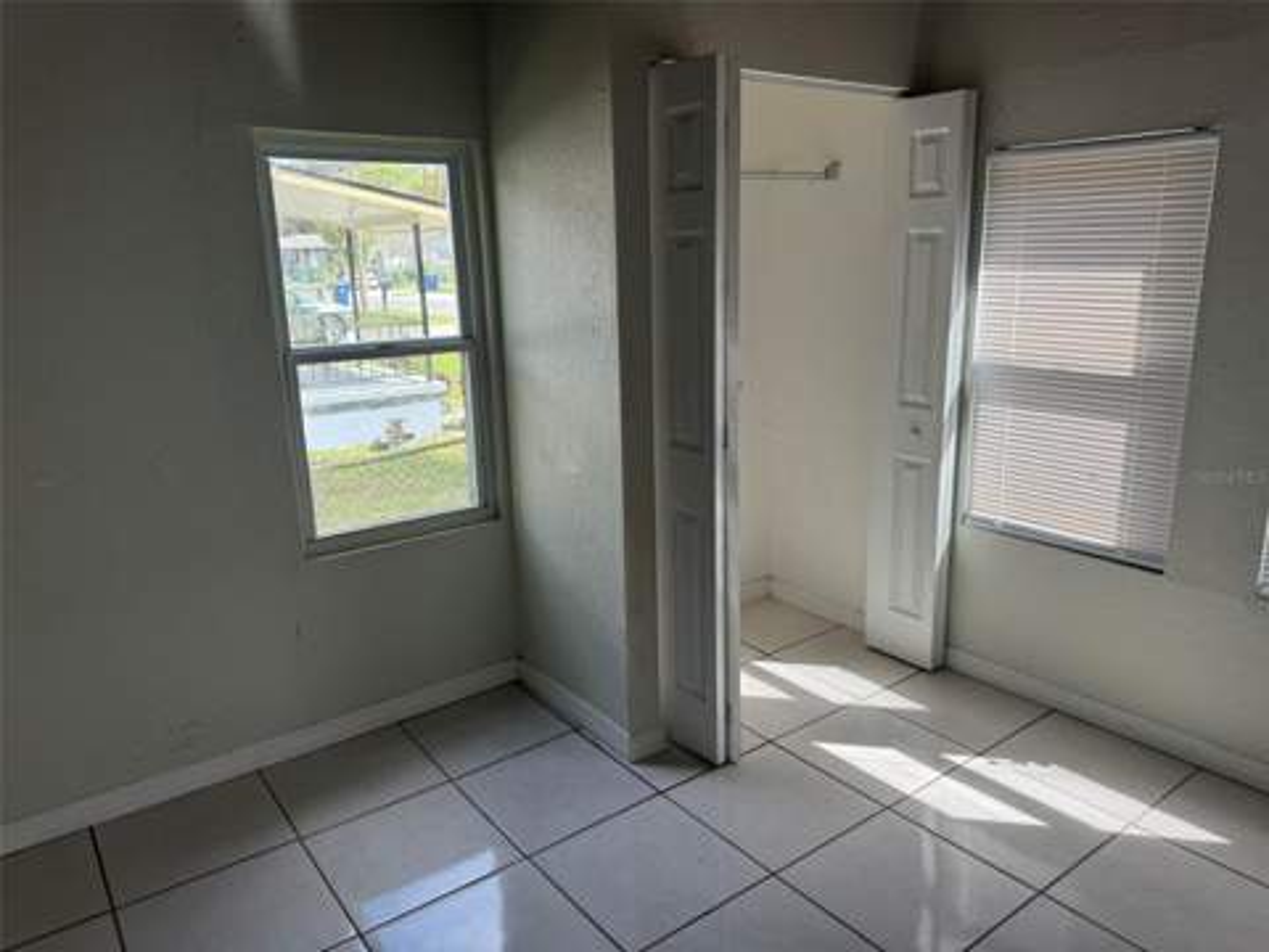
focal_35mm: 24
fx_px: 880
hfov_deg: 71.6
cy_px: 476
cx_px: 634
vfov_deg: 56.8
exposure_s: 1/708
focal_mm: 6.76
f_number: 1.78
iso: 80
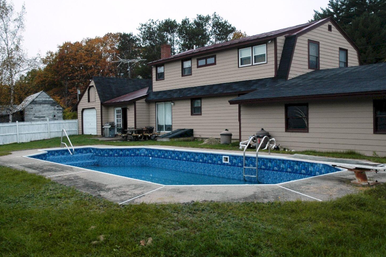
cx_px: 196
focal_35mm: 34
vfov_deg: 38.9
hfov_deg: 55.8
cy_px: 129
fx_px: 364
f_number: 6.3
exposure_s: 1/80
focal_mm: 22
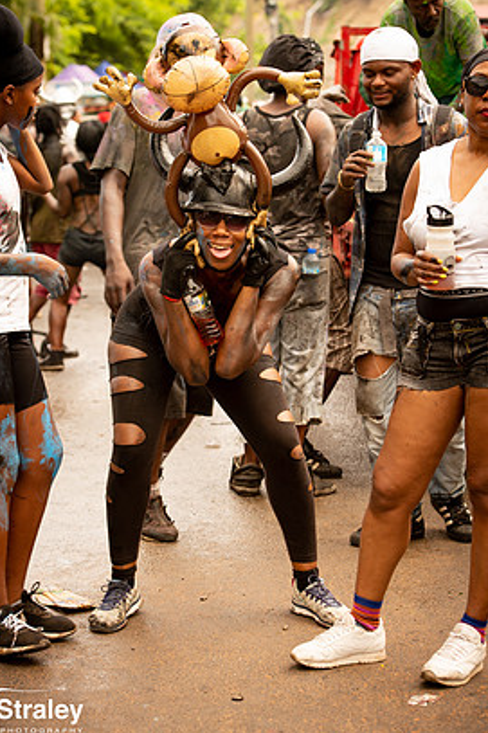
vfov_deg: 21.5
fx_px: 1933
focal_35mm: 95
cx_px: 228
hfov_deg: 14.4
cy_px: 346
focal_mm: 86
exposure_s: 1/160
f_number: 5.6
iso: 220
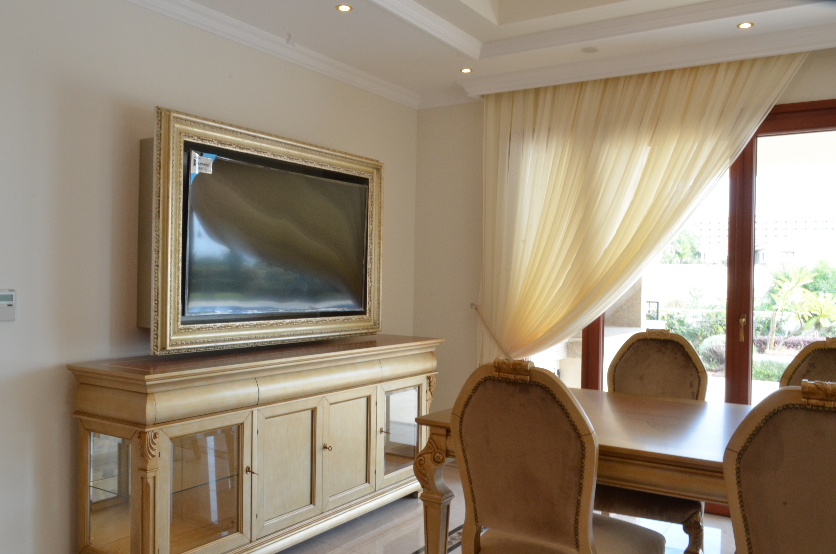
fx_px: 695
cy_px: 277
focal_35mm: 30
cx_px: 418
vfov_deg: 43.4
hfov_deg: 62.0
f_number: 25
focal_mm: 20
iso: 640
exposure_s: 1/8
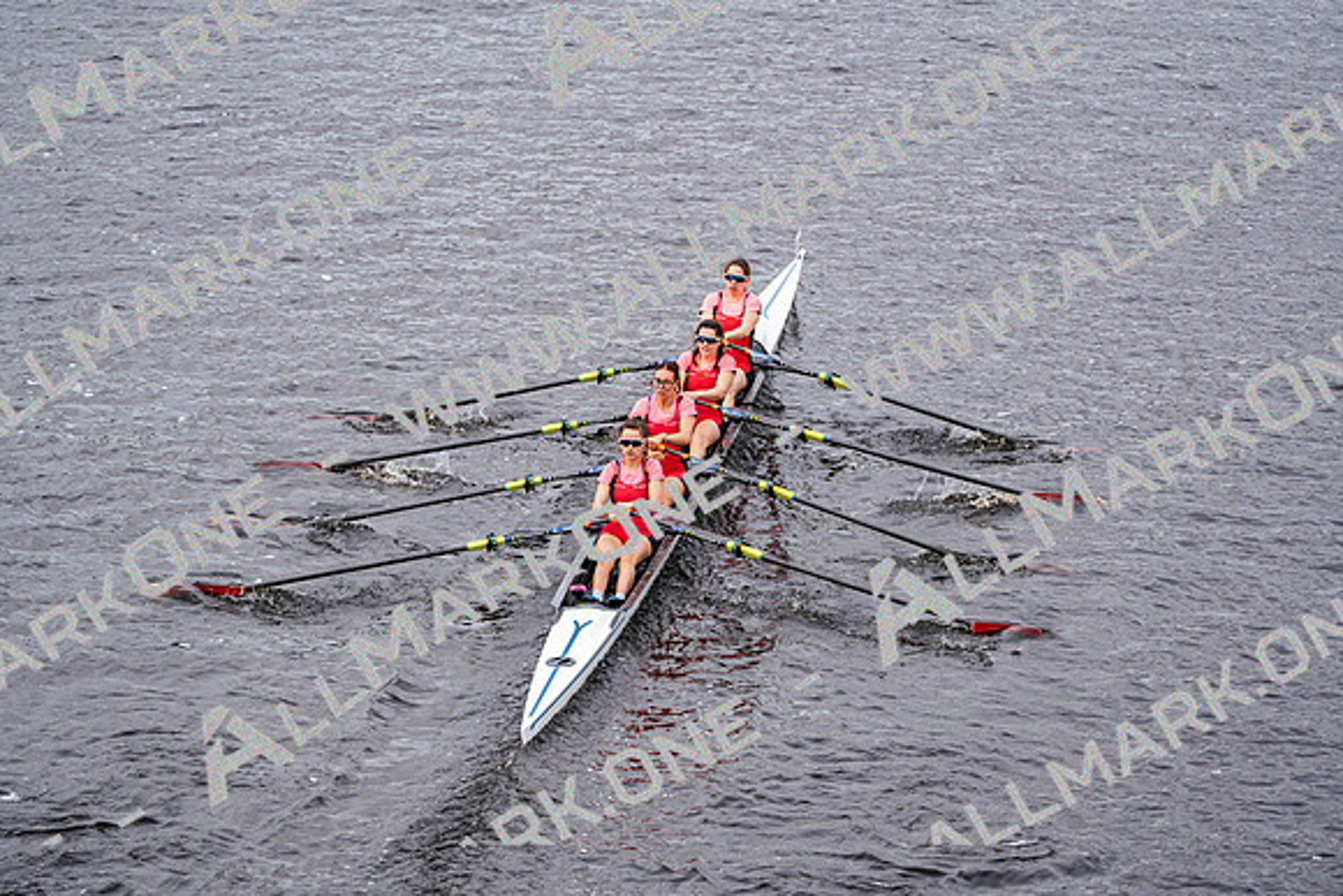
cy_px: 448
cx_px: 672
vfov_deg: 6.9
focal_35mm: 200
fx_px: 7463
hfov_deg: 10.3
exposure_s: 1/2000
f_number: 2.8
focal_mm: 200
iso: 250
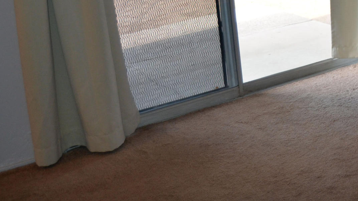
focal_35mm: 79
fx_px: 750
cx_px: 485
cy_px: -67
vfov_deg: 14.6
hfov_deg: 23.3
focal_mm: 18
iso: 400
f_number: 3.5
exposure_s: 1/100
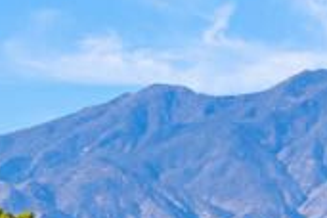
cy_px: 256
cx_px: -306
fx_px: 2788
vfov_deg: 4.5
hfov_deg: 6.5
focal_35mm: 307
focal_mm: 51
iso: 200
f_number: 7.1
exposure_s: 1/1000
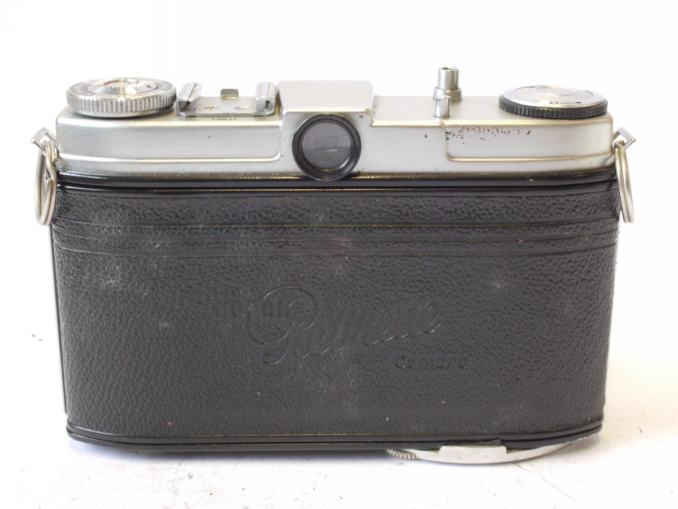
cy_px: 254
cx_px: 339
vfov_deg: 24.4
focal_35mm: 60
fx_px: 1175
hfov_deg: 32.2
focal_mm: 30
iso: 800
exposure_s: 1/20
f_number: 10
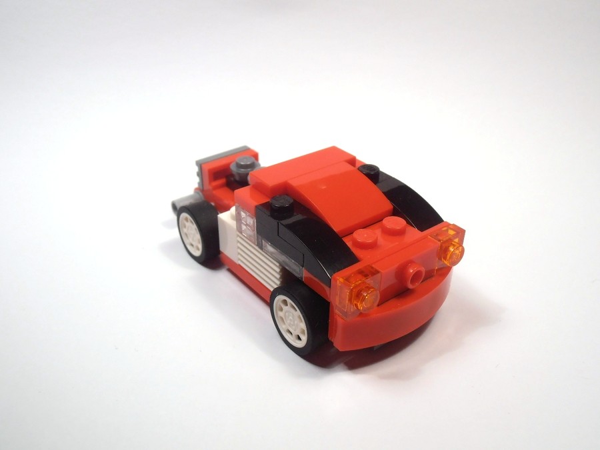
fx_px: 641
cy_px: 225
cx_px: 300
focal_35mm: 37
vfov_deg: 38.7
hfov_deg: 50.1
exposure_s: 1/60
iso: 80
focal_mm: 6.61
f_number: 3.9
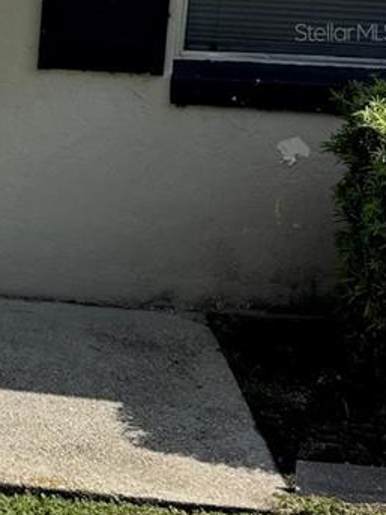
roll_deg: -1.6
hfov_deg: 15.5
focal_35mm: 84
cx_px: -275
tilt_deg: -6.9
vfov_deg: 22.6
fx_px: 1250
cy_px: 32
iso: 80
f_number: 1.78
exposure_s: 1/5348
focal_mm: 6.76
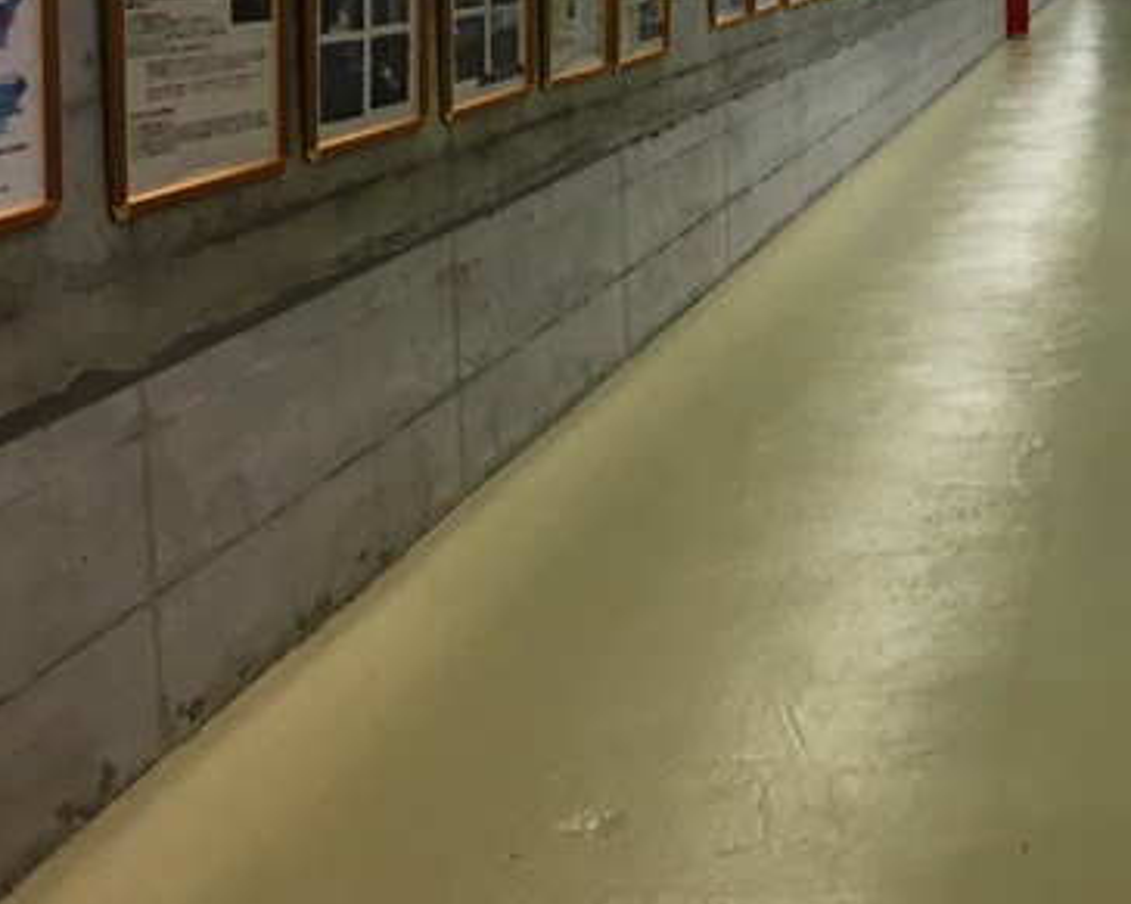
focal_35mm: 56
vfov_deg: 26.5
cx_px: 1106
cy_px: 152
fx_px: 1874
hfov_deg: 31.3
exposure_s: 1/30
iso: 25
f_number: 2.2
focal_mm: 4.15
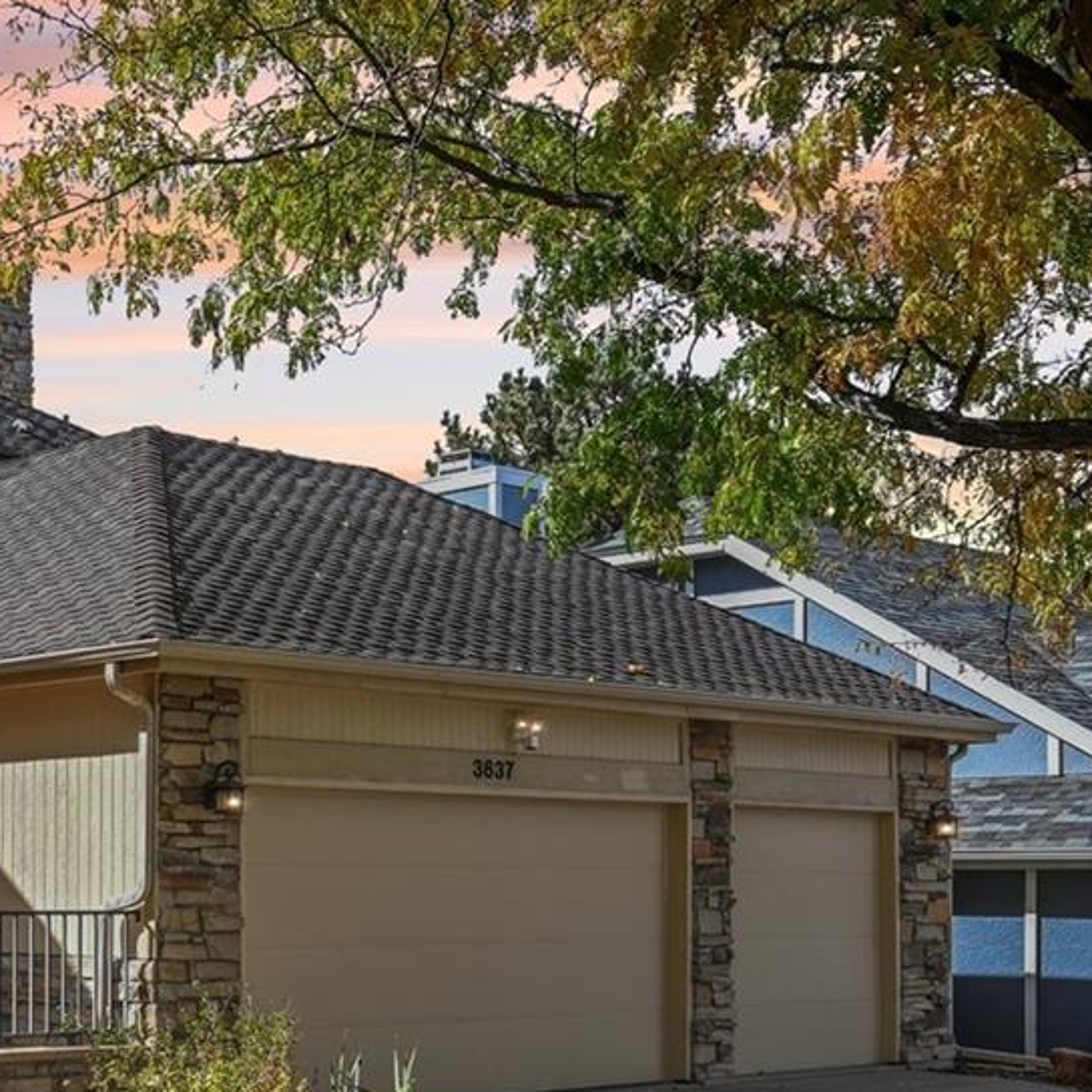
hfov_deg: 26.4
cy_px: 861
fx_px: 2008
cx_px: -283
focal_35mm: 56
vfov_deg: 29.8
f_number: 8
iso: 64
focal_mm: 22.5
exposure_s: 1/80
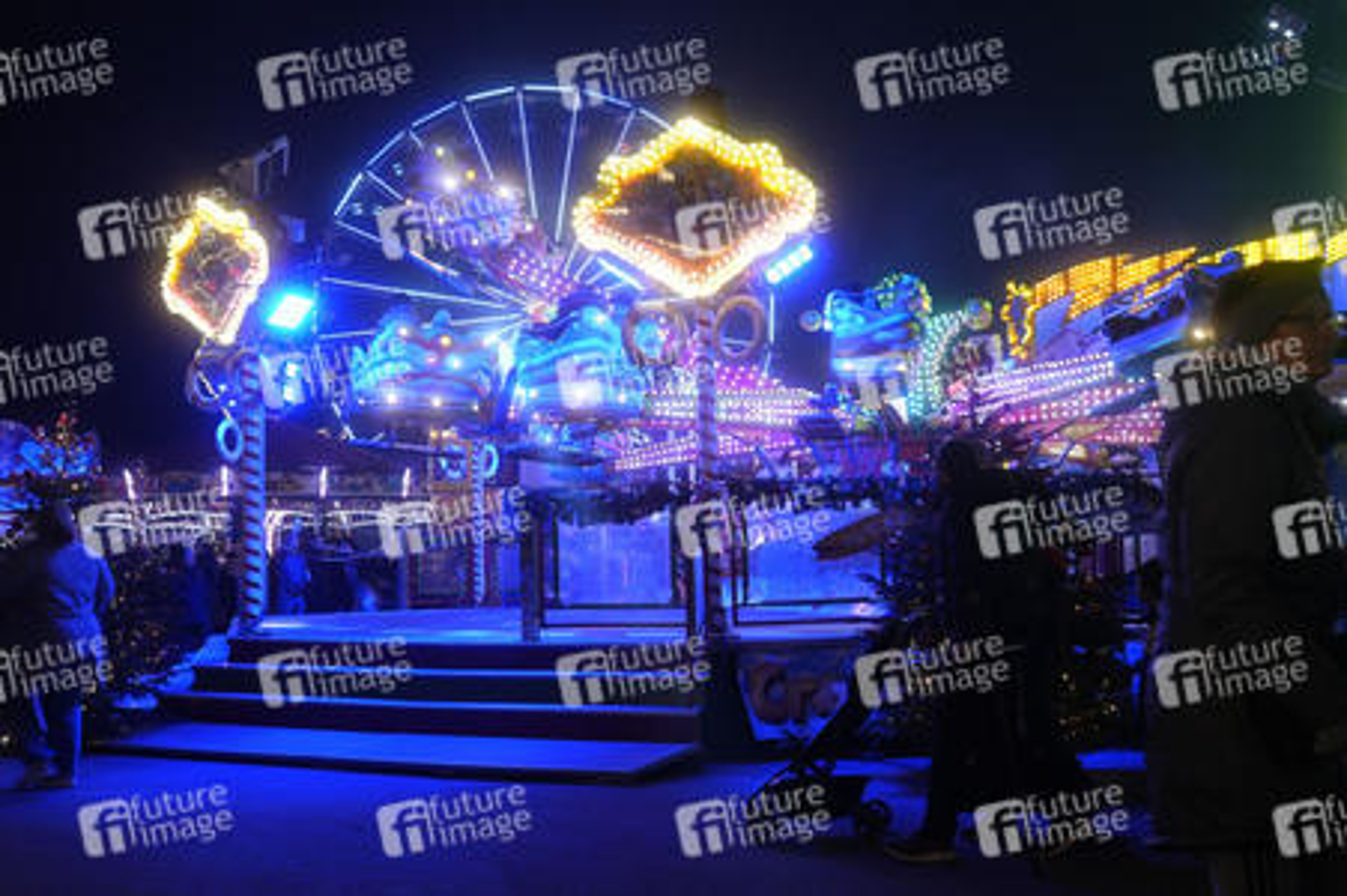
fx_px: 1682
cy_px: 448
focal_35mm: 45
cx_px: 674
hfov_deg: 43.6
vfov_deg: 29.8
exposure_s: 1/50
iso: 640
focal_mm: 30
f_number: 5.6
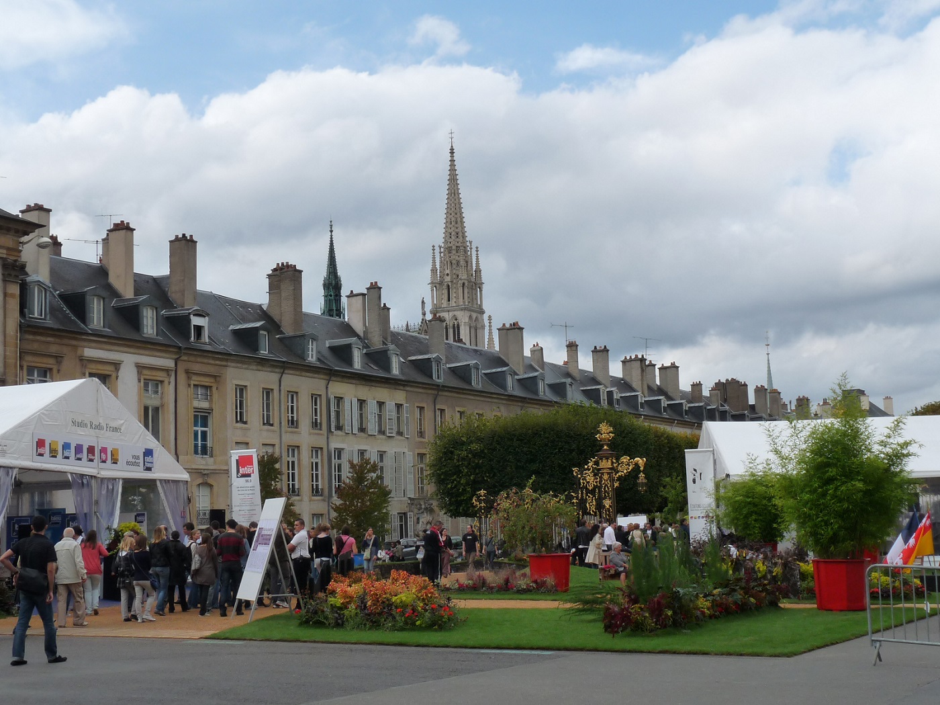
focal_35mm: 43
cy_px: 352
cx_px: 470
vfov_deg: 33.6
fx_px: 1168
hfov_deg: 43.9
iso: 160
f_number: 5.6
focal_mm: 7.6
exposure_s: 1/500
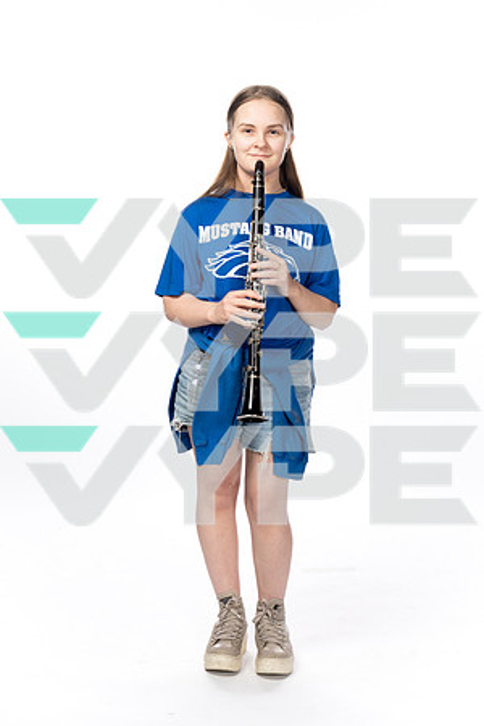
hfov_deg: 19.5
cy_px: 363
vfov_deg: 28.8
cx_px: 242
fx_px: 1412
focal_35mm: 70
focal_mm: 70
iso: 640
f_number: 8
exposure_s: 1/250
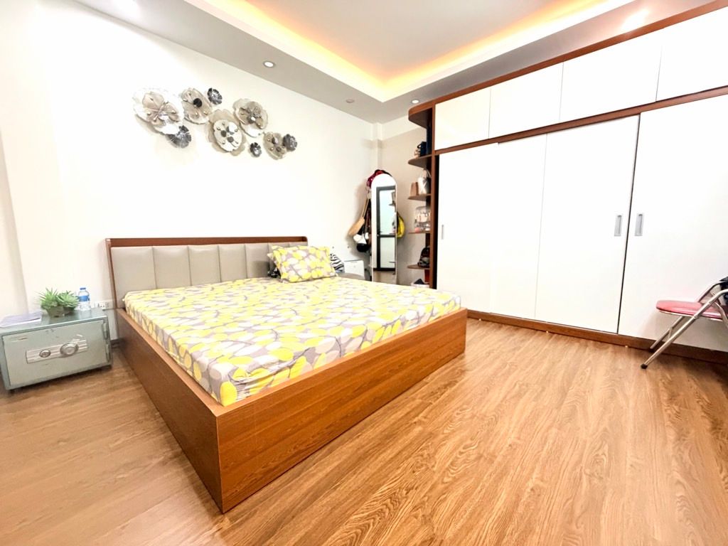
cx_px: 364
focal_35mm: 14
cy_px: 273
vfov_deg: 85.7
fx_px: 294
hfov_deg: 102.1
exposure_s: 1/50
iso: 500
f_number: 2.2
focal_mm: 2.22
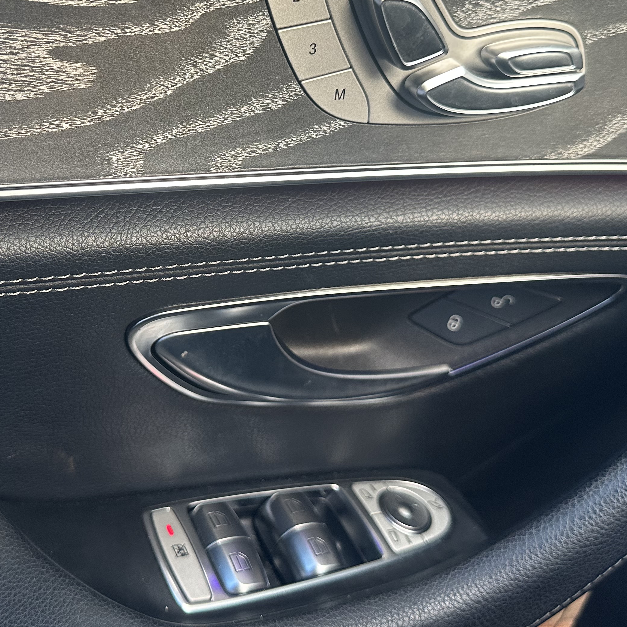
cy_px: 225
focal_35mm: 41
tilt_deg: -26.2
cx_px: 198
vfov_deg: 40.6
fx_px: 840
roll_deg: -1.0
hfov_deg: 40.3
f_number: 1.78
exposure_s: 1/108
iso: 250
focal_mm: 6.86
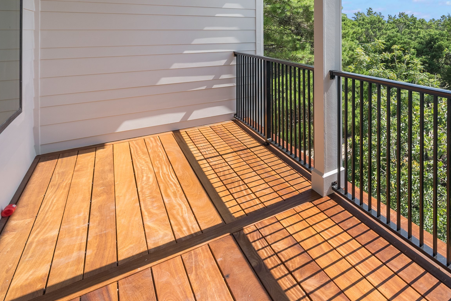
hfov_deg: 64.8
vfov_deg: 53.9
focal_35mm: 22
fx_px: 276
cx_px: 408
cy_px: 66
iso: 160
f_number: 7.1
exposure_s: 1/125
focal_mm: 12
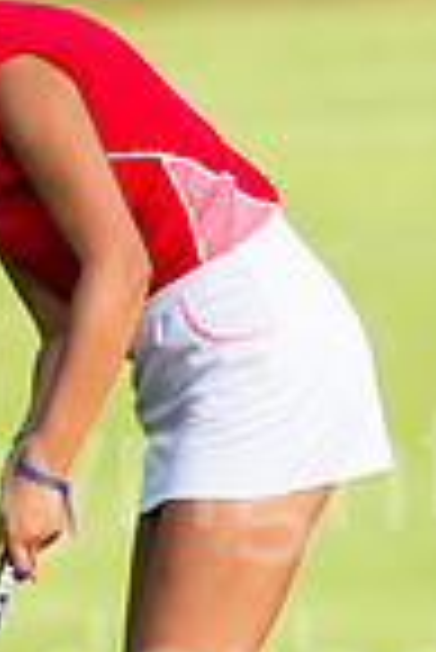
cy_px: 715
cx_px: 243
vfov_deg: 1.1
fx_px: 33653
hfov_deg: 0.7
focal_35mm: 1857
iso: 800
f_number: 6.3
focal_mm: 400
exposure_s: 1/640
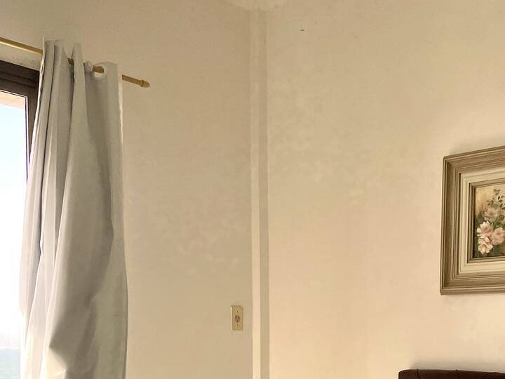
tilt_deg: -2.7
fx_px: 729
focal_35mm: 50
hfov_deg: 37.8
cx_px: 337
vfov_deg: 27.7
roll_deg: -0.3
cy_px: 360
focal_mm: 5.1
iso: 32
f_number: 1.6
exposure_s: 1/1279
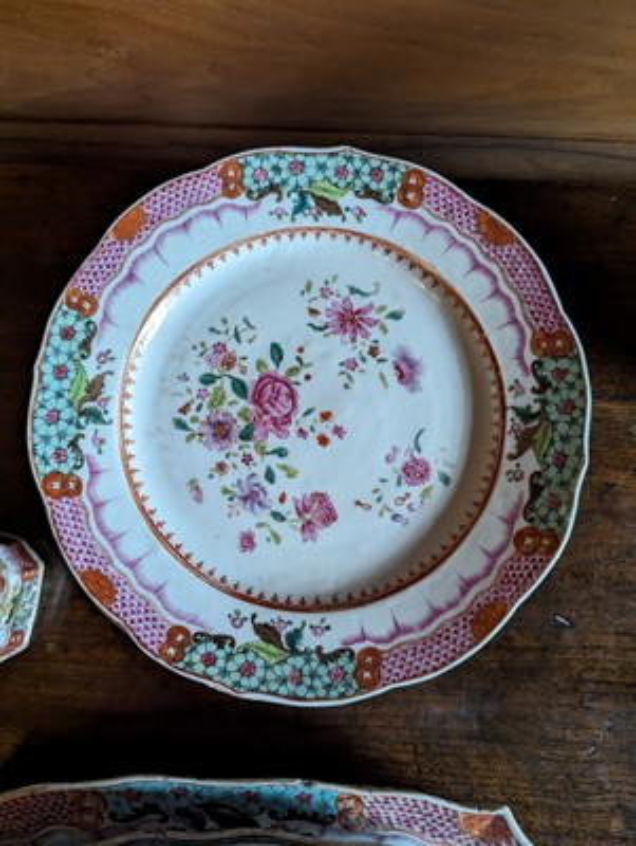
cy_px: 423
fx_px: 587
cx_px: 318
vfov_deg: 71.5
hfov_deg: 56.9
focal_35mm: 24
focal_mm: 6.81
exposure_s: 1/100
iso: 998
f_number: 1.85
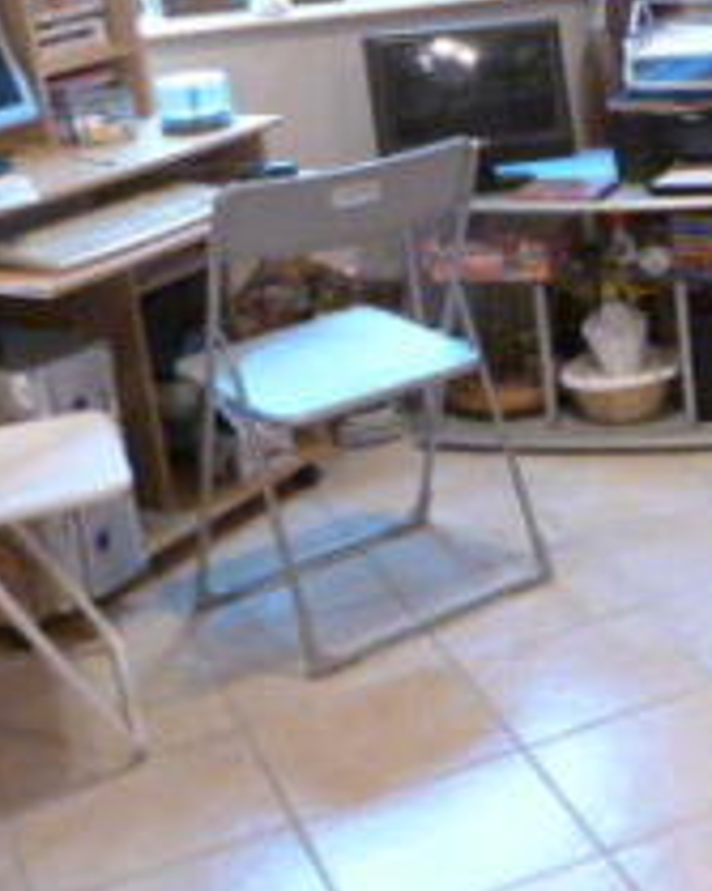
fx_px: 1792
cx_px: 1064
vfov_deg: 27.5
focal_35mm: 68
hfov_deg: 19.6
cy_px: 228
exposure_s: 1/30
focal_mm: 4.5
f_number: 2.8
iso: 800
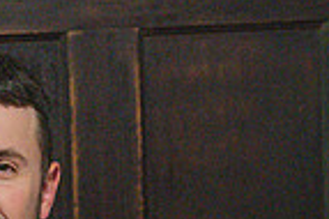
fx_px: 1926
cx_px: -267
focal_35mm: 211
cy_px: 418
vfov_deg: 6.3
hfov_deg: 9.3
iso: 3200
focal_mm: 52
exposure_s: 1/320
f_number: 4
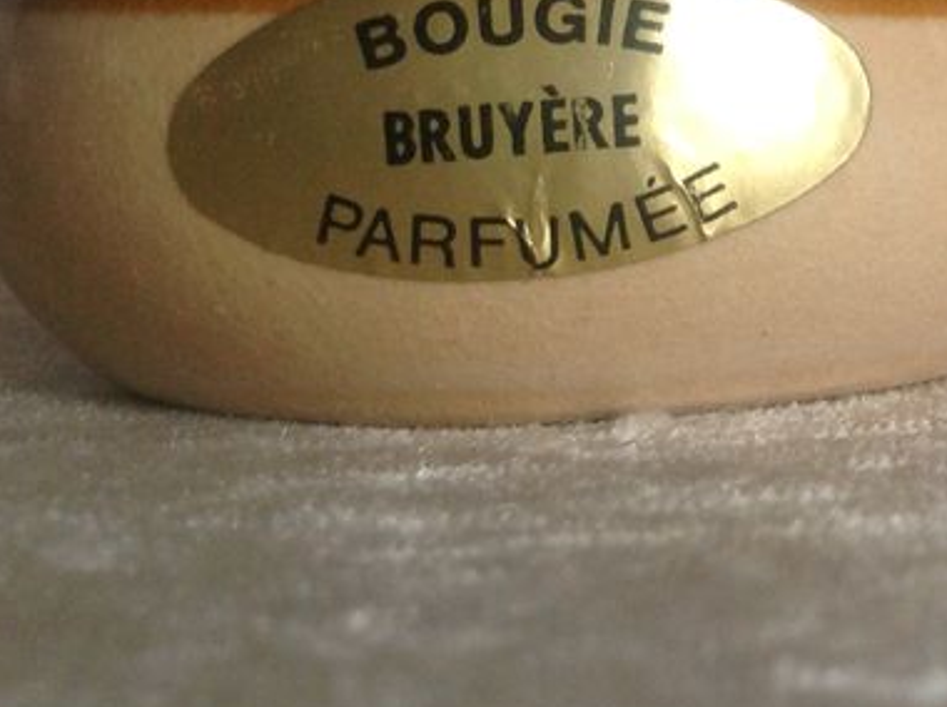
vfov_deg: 15.8
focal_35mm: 92
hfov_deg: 20.0
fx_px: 2514
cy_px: 36
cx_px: 1144
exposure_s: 1/15
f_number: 2.4
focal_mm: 4.28
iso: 100
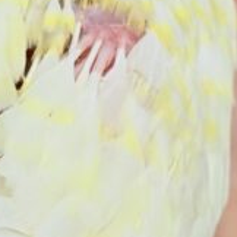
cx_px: 133
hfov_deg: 5.2
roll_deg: +0.9
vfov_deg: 5.1
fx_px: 2634
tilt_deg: -22.5
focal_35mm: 340
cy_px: 215
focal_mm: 5.96
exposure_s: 1/50
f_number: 1.6
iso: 32
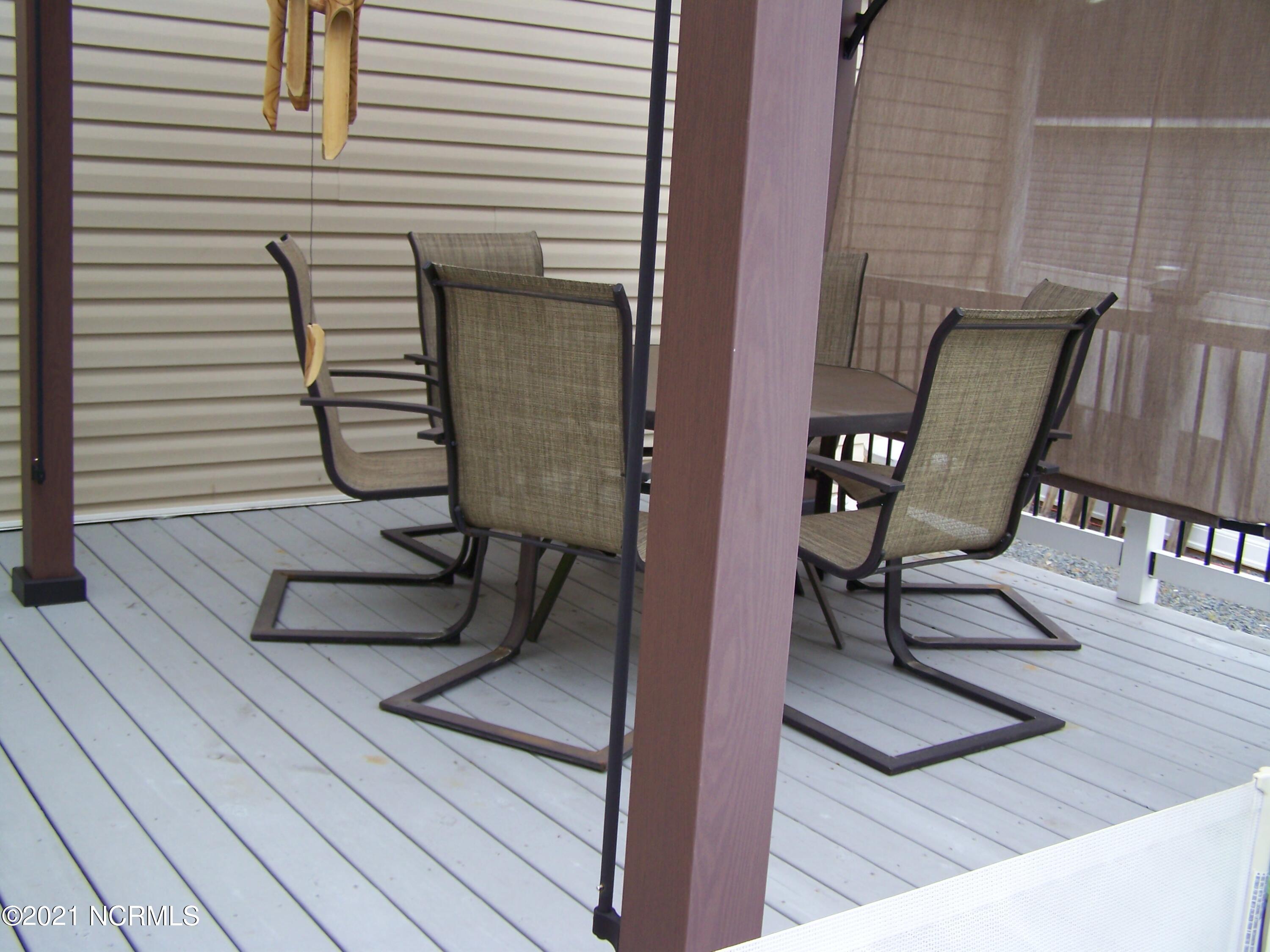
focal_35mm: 38
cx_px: 635
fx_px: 1394
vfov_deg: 37.7
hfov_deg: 49.0
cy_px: 476
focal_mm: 6.3
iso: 64
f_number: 2.8
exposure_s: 1/160
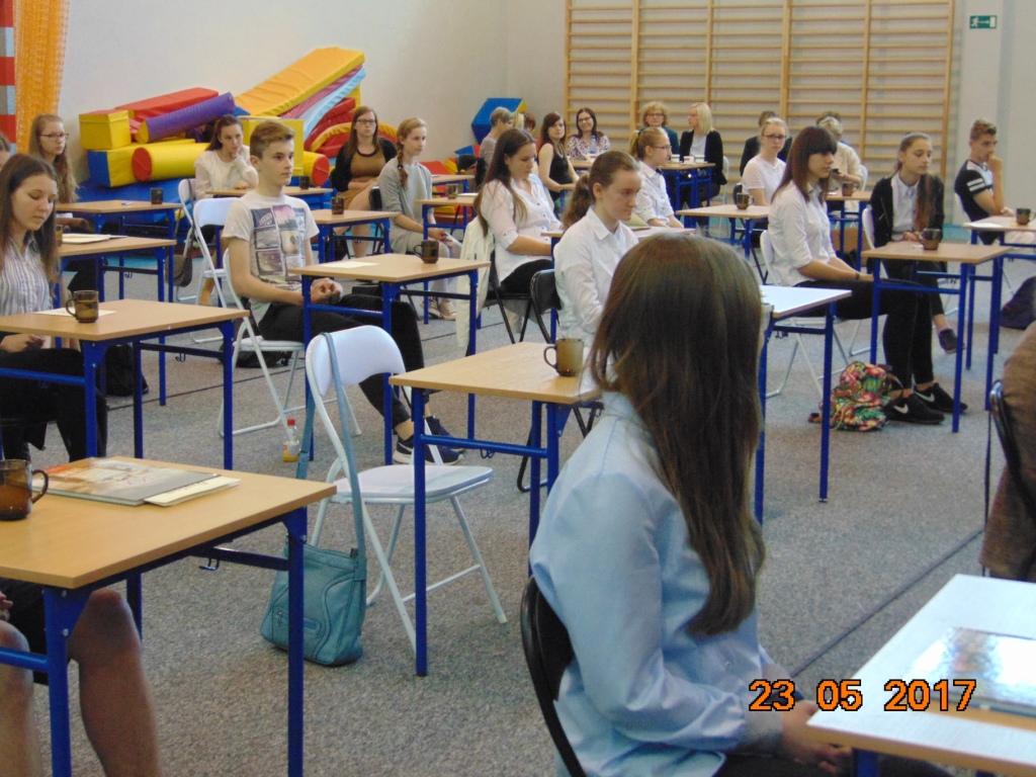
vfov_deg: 24.4
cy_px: 388
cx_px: 518
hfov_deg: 32.2
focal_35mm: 60
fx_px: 1796
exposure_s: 1/60
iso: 500
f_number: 3.6
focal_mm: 10.8
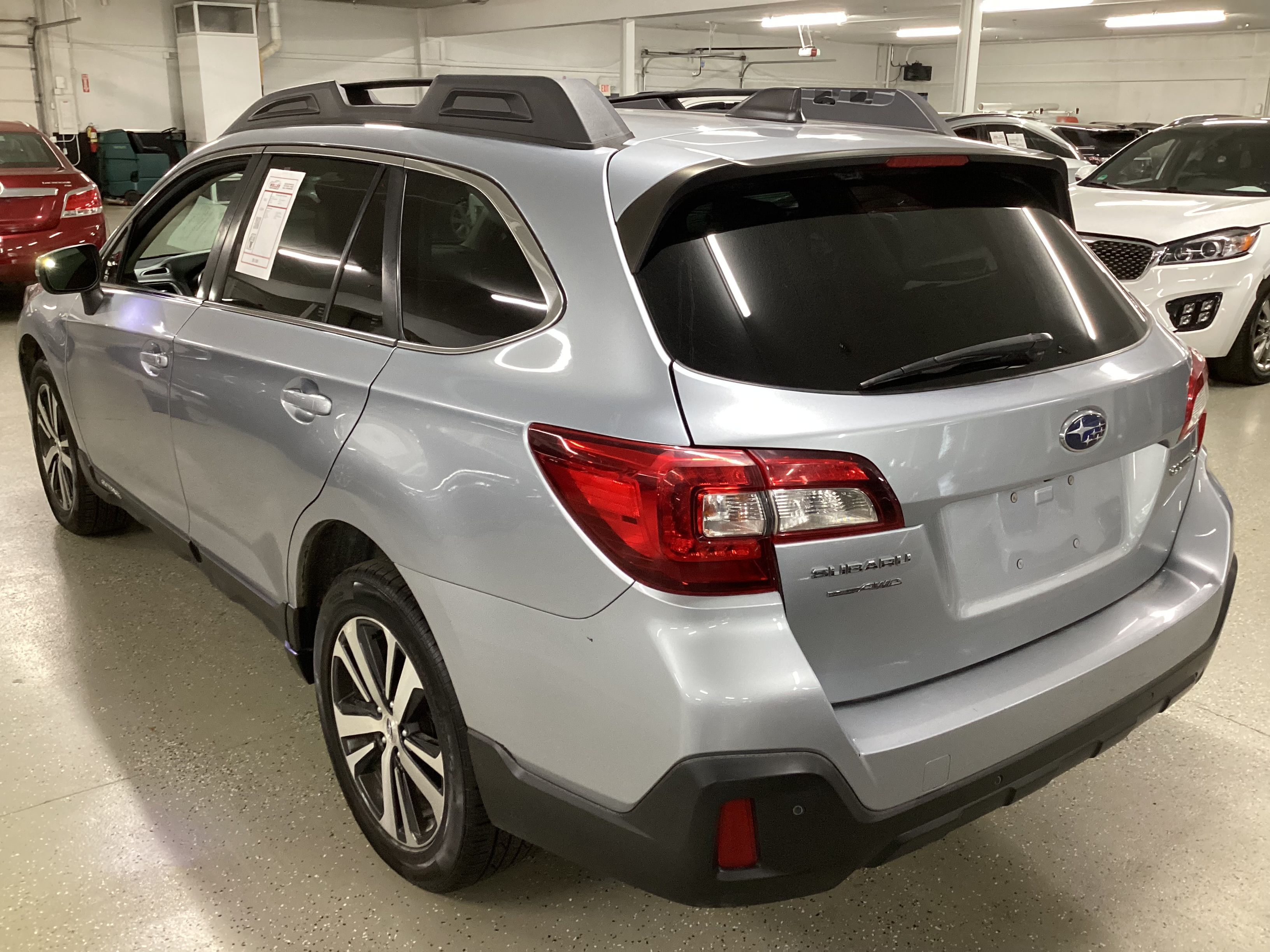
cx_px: 635
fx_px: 1137
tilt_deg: -19.2
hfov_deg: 58.4
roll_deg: -2.0
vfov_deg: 45.4
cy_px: 476
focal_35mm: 31
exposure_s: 1/50
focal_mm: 3.3
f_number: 2.4
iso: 250
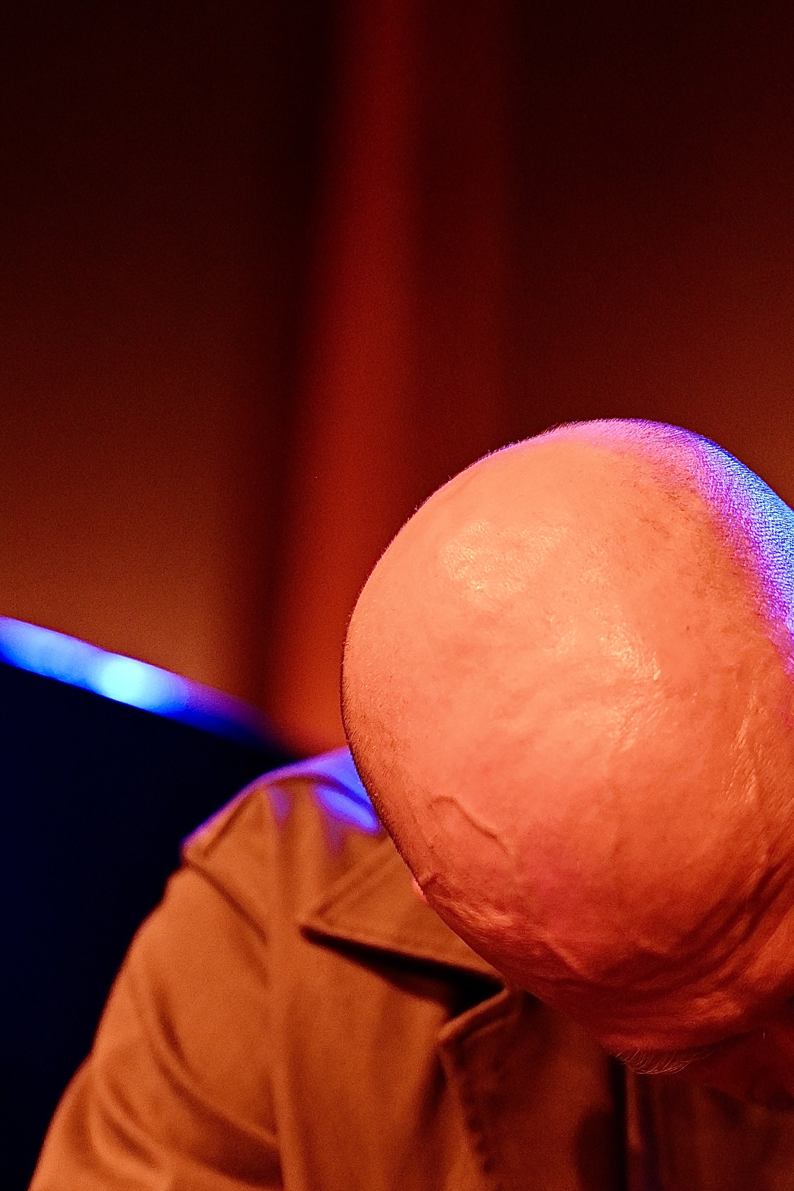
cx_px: 989
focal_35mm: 347
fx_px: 11480
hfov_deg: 4.0
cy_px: 980
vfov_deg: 5.9
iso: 1600
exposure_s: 1/160
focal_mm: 135
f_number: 1.8
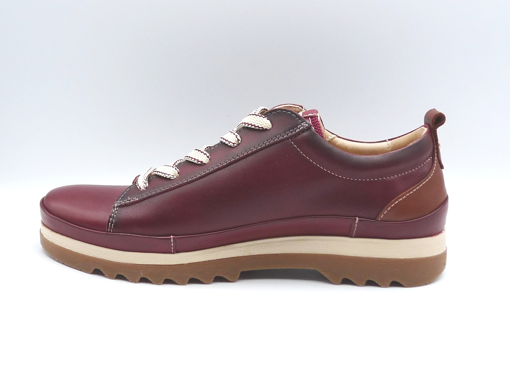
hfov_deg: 38.2
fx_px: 737
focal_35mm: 50
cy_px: 192
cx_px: 255
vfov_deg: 29.1
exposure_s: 1/200
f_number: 4
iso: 100
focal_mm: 4.9
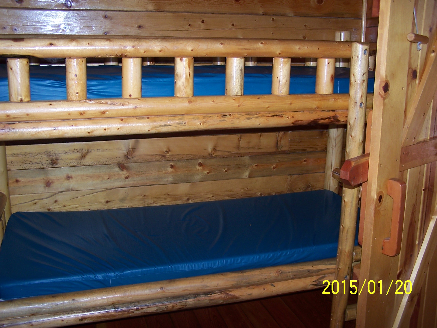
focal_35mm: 38
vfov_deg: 37.7
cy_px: 164
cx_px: 218
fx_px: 480
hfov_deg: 49.0
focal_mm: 6.3
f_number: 2.8
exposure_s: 1/60
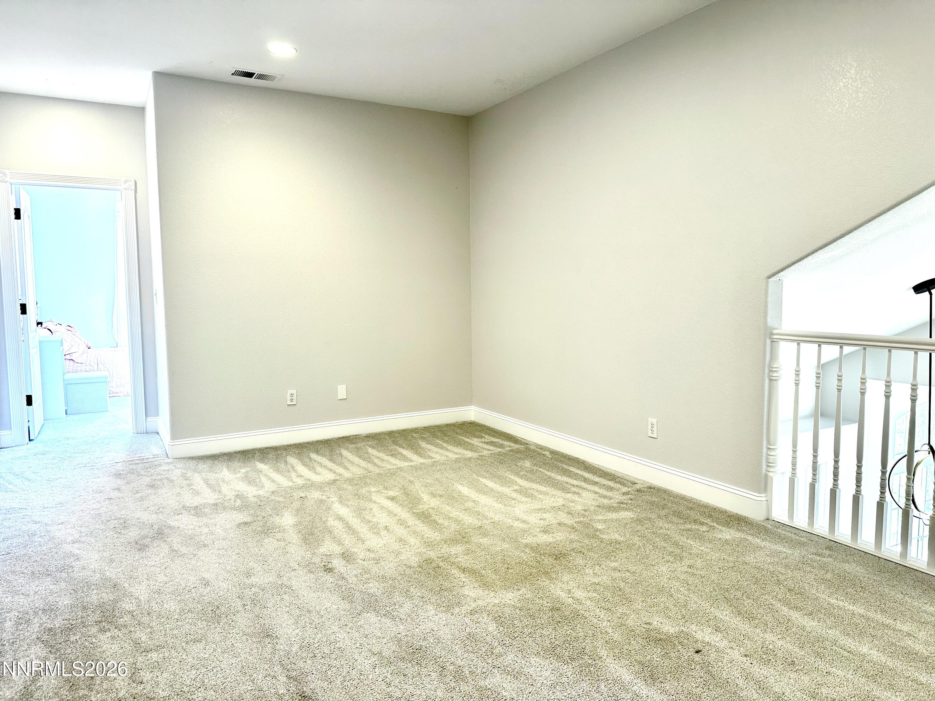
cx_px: 468
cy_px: 350
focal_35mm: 24
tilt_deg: -4.6
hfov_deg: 71.6
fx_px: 648
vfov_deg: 56.8
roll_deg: +0.5
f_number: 1.78
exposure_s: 1/120
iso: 125
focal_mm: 6.86
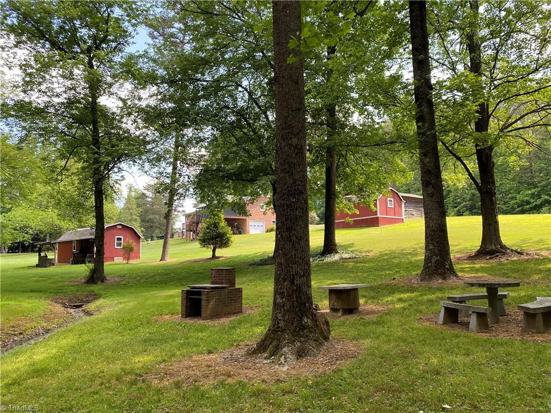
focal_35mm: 26
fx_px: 414
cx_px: 276
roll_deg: +1.2
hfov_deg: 67.3
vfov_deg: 53.1
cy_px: 206
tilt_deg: +7.5
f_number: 1.8
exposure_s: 1/224
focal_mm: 4.25
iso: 32
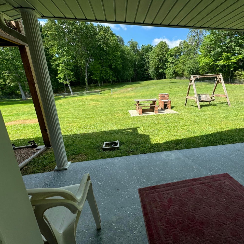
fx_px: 136
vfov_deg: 84.0
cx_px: 146
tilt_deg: -16.7
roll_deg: -0.5
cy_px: 122
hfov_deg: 82.9
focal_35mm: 17
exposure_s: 1/812
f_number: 2.2
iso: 40
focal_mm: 2.22
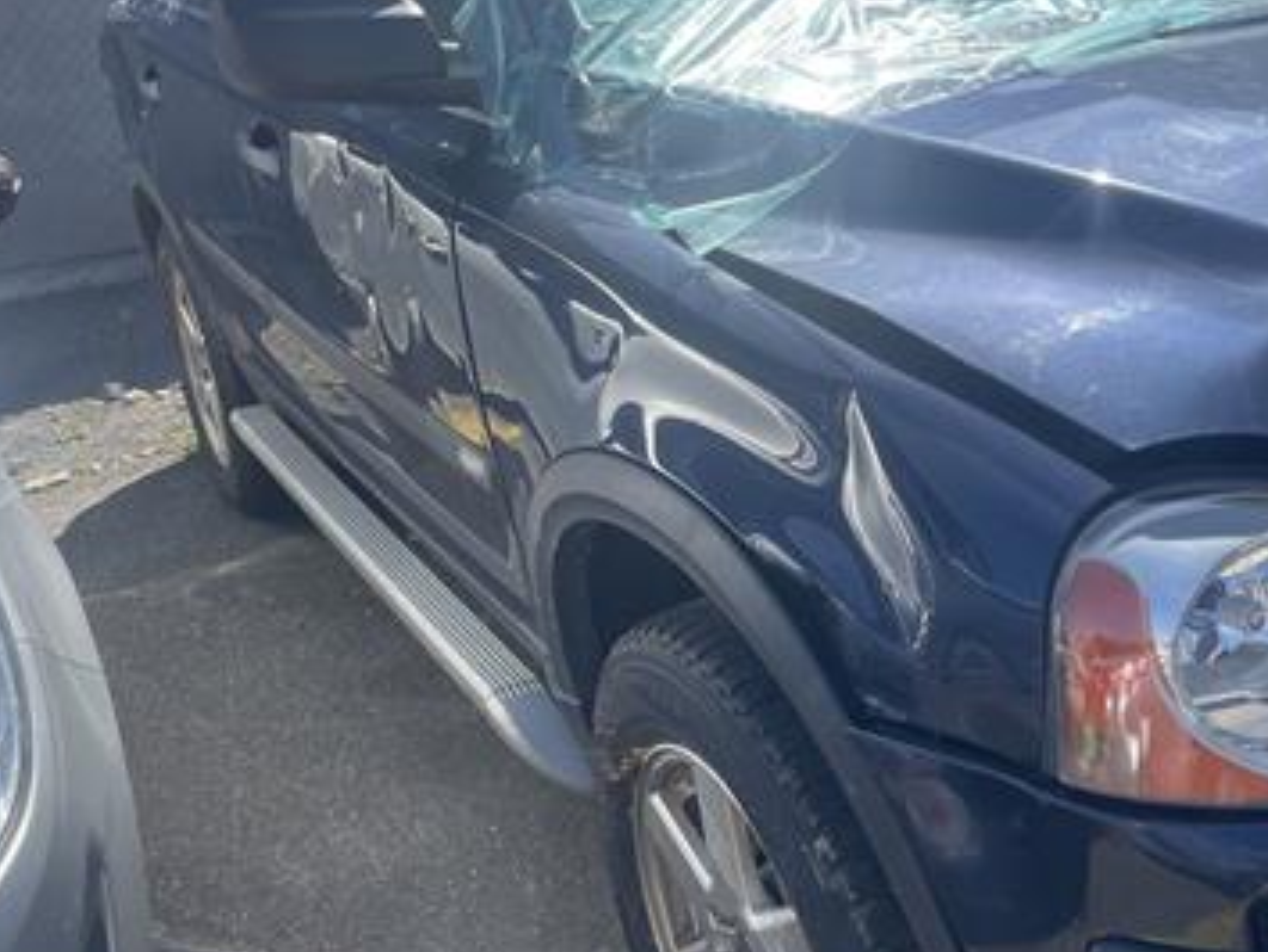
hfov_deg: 39.8
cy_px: 483
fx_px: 1723
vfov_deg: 30.9
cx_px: 878
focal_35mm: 47
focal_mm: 4.2
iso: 32
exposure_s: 1/2304
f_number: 1.6
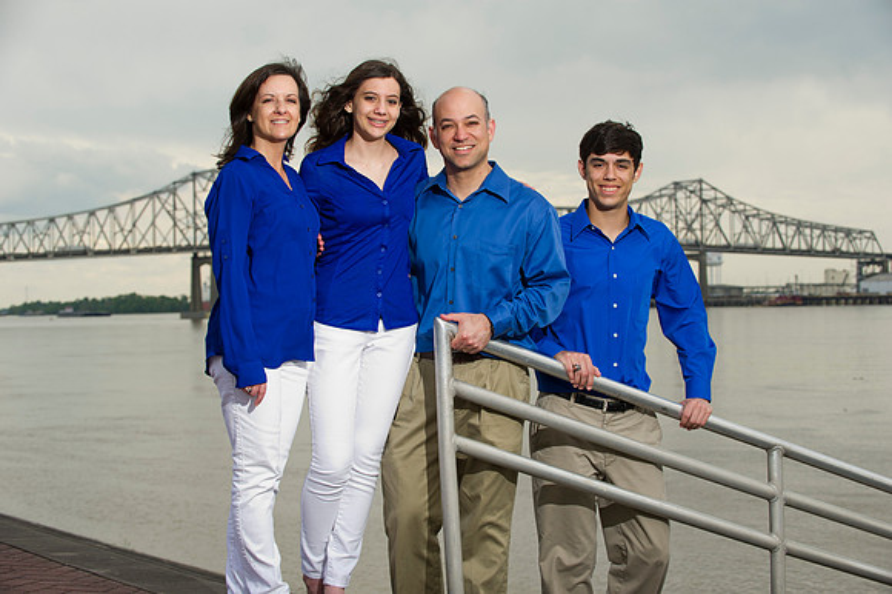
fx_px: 1931
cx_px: 446
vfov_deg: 17.5
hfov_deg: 26.0
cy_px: 297
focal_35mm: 78
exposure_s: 1/250
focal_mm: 78
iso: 320
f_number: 5.6
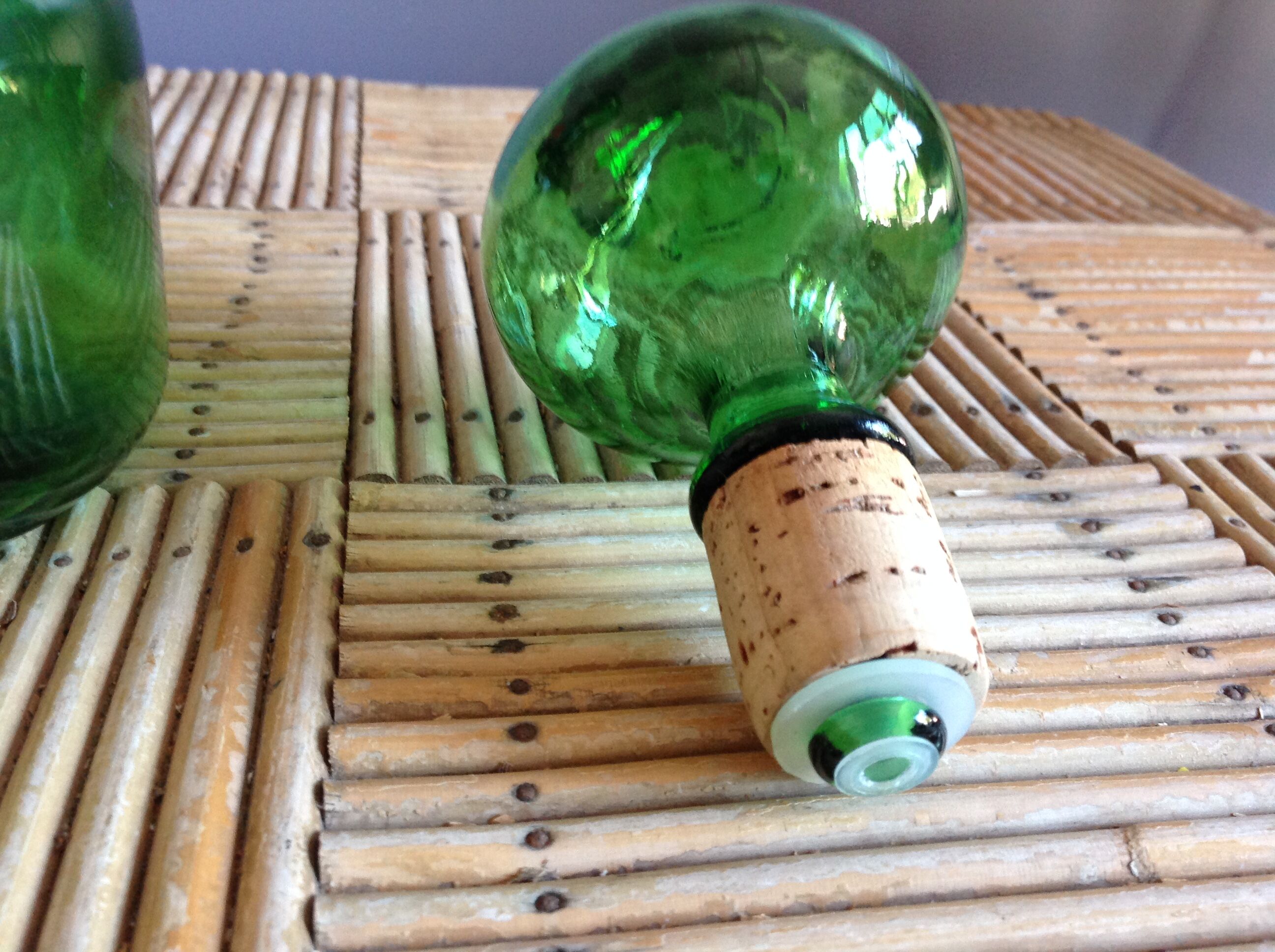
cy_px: 476
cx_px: 638
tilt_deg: -26.6
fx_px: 1287
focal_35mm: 35
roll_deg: -5.0
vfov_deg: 40.6
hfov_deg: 52.7
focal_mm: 4.28
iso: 160
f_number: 2.4
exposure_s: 1/15
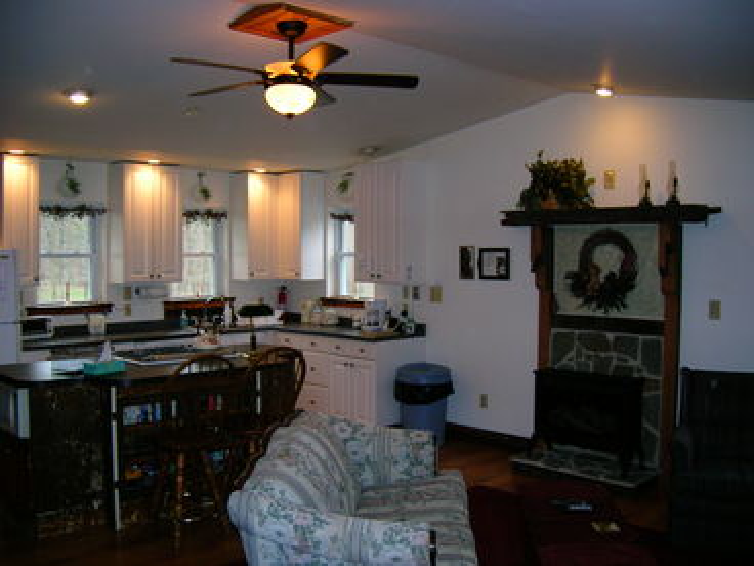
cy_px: 283
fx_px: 741
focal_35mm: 34
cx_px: 377
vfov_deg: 41.8
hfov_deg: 54.0
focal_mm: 5.7
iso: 108
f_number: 2.9
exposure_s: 1/60.1
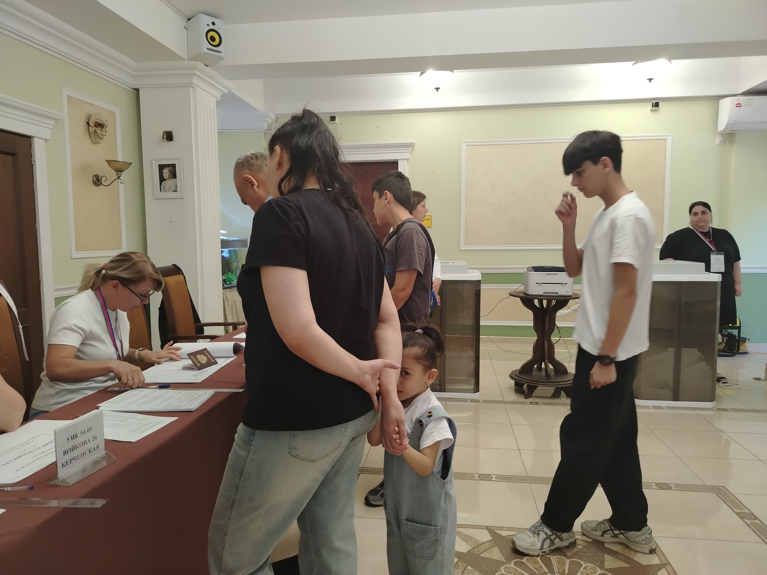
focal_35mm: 24
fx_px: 532
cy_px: 288
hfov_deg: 71.6
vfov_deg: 56.8
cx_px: 384
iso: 1050
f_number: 1.75
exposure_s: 1/33.3
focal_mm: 5.25
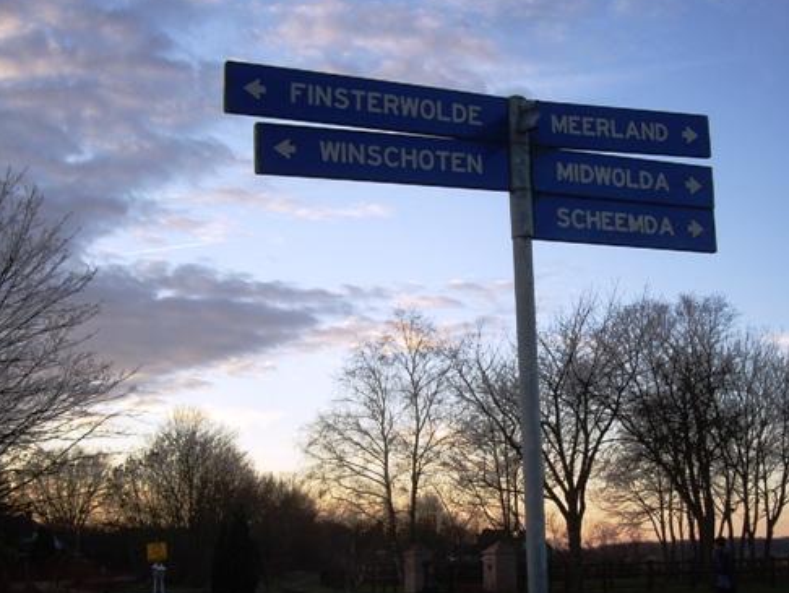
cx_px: 487
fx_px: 1140
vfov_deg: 29.1
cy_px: 341
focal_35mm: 50
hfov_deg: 38.0
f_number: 2.8
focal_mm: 7.9
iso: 64
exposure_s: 1/160
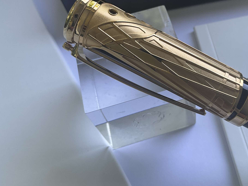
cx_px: 175
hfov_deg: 44.8
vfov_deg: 35.0
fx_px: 294
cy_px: 77
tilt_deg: -59.5
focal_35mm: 41
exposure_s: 1/122
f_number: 1.8
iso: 32
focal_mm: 3
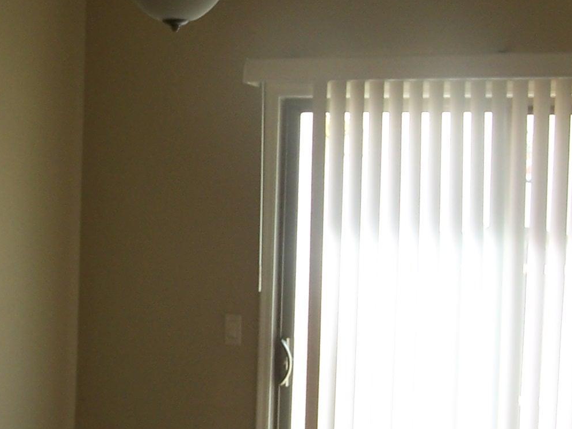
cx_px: 152
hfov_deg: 22.1
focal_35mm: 88
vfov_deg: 16.8
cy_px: 208
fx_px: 1454
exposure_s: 1/60
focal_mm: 6.3
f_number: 2.8
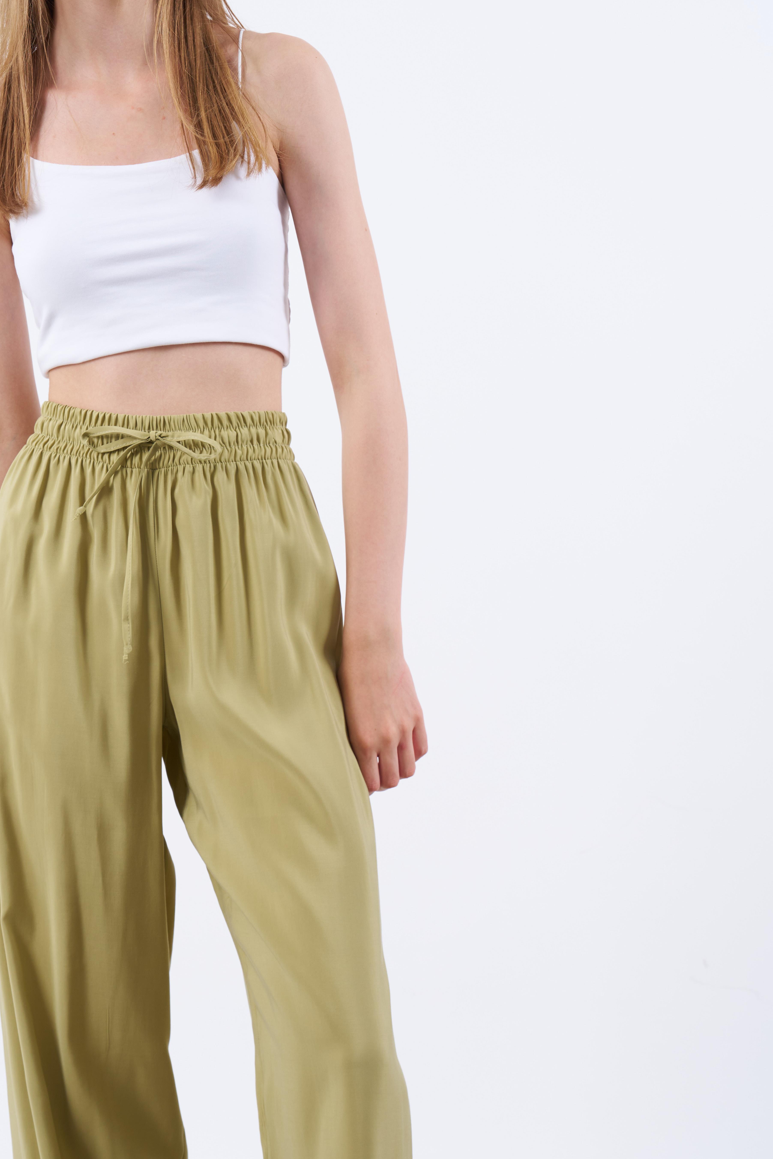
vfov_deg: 24.7
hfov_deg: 16.5
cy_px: 659
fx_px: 2641
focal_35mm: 82
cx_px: 122
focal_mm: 48
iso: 160
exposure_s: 1/160
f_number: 7.1
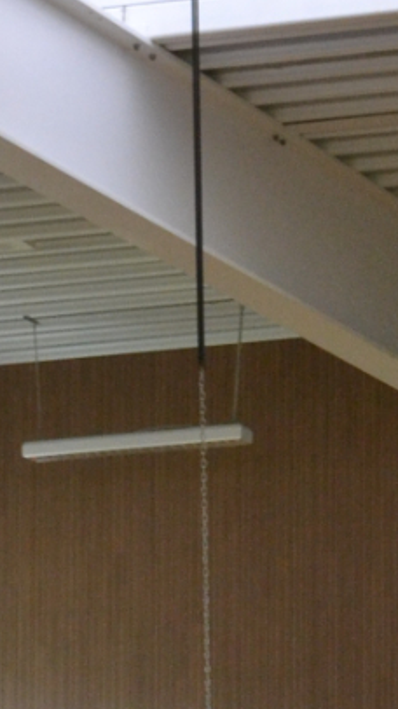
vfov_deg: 7.7
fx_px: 5216
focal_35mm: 278
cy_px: 931
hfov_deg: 4.3
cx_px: 790
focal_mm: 35
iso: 1100
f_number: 5
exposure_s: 1/500
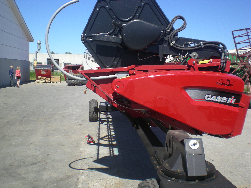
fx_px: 276
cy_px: 94
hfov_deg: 49.0
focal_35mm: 38
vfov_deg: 37.7
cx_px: 126
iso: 50
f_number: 4.6
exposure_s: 1/287
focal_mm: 6.3
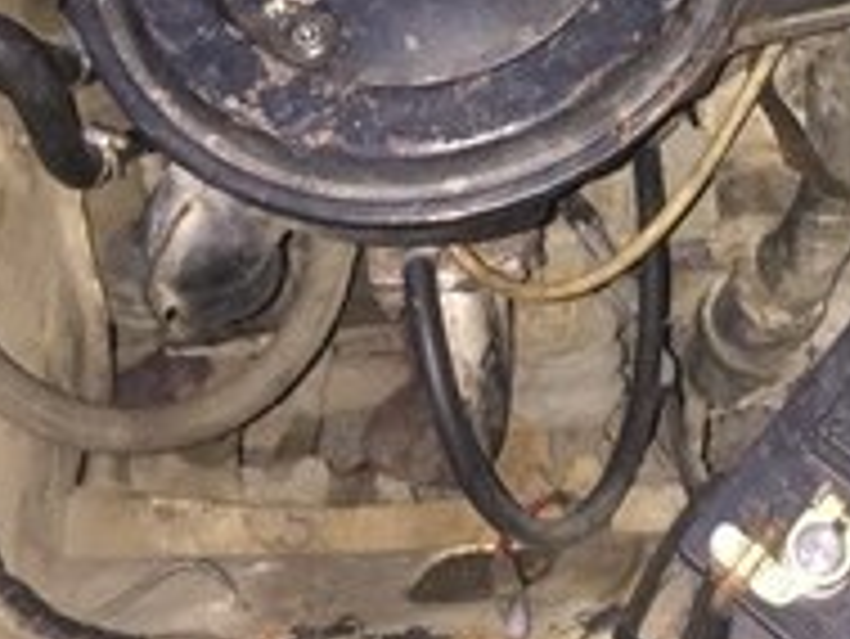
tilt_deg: -51.0
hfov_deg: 25.5
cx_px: 594
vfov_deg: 18.5
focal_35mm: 76
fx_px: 1867
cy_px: -94
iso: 250
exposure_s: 1/17
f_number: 2.2
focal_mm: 4.15
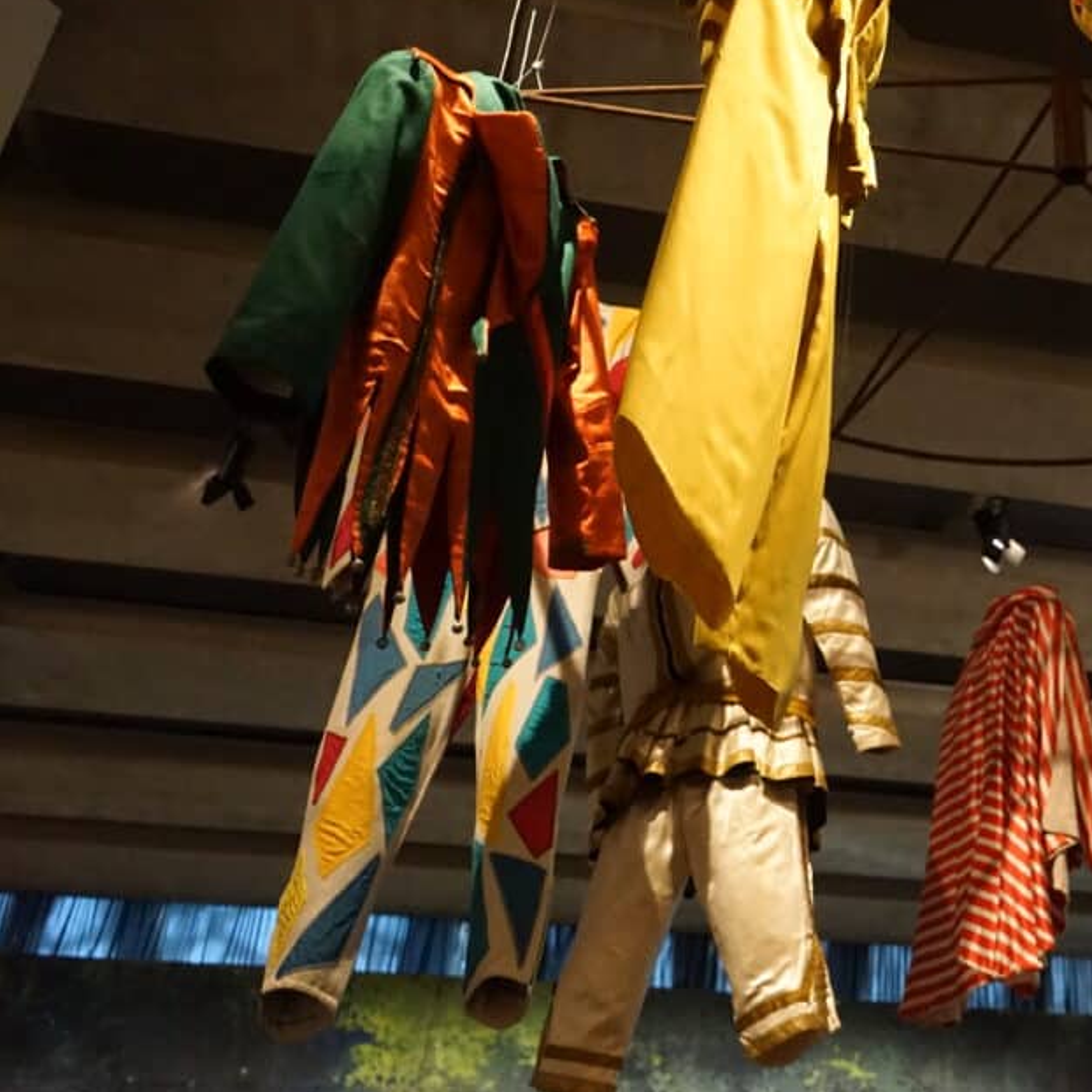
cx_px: 1122
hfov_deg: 31.7
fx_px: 1749
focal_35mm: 49
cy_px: 361
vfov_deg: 34.3
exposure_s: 1/50
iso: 8000
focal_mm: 28
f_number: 4.5
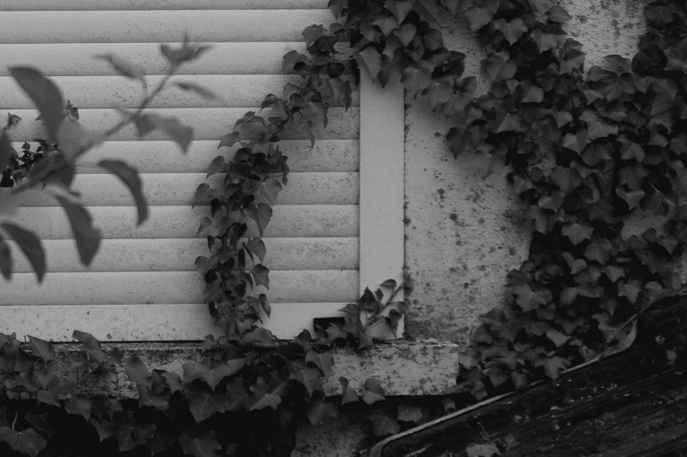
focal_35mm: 459
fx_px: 8752
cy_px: 3
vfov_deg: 3.0
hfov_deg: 4.5
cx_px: -132
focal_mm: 115
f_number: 5.6
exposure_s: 1/200
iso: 100
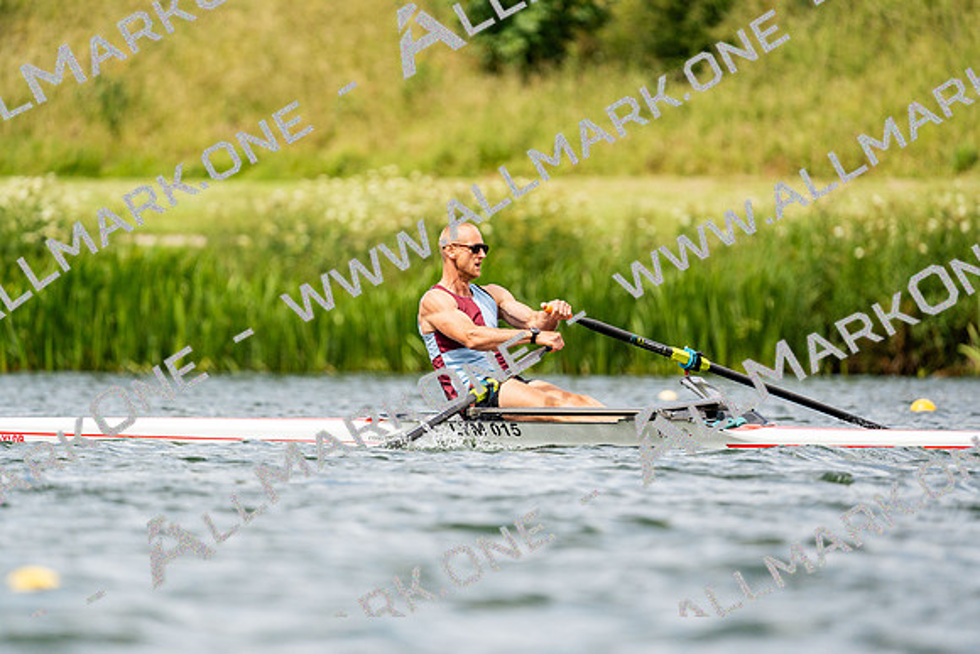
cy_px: 327
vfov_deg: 2.3
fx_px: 16336
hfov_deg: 3.4
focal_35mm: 600
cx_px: 490
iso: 400
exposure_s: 1/2000
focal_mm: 600
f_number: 6.3
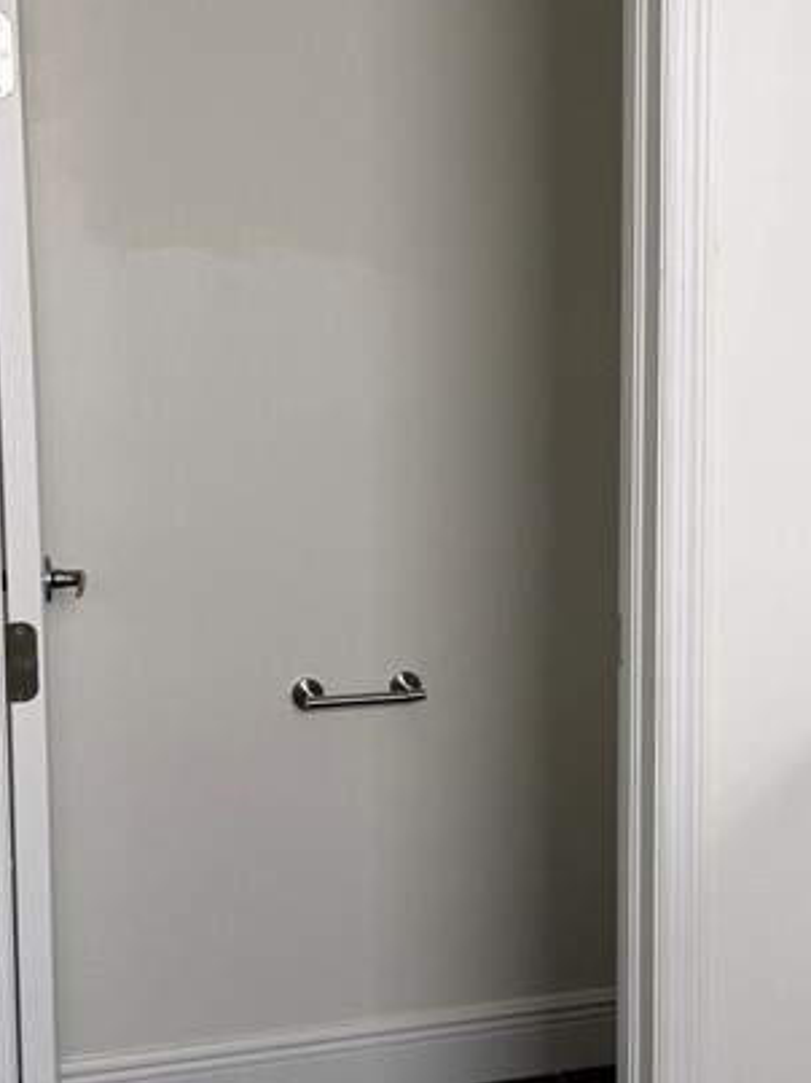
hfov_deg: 23.8
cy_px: 527
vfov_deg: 31.7
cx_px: 599
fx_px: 1907
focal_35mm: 61
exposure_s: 1/121
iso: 80
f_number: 1.78
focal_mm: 6.76
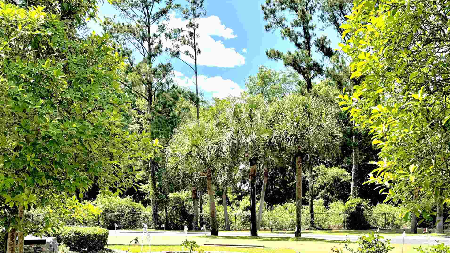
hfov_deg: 47.6
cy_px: 247
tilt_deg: -3.7
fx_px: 501
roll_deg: +0.9
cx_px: 298
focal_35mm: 42
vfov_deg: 26.9
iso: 80
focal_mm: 6.76
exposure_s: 1/2604
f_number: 1.78
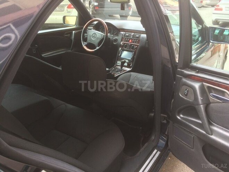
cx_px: 114
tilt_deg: -25.6
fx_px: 192
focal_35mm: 29
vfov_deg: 48.2
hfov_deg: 61.7
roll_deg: -0.5
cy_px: 86
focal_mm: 4.15
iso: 40
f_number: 2.2
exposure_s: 1/50
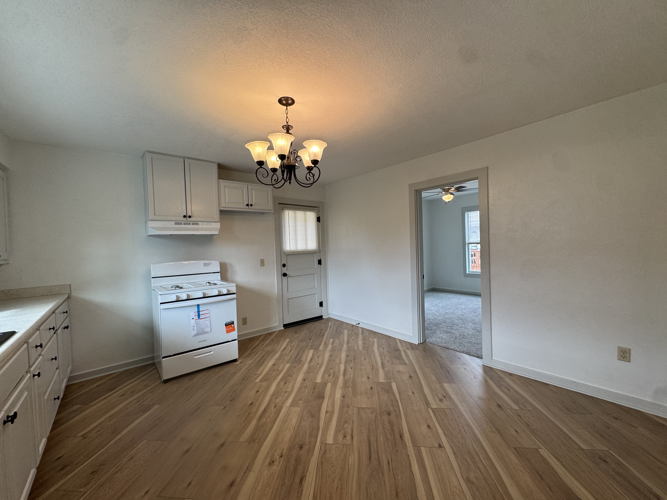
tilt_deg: -0.6
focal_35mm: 14
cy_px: 250
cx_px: 334
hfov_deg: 102.1
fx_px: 270
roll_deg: +1.8
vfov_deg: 85.7
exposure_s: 1/120
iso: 100
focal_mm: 2.22
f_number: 2.2
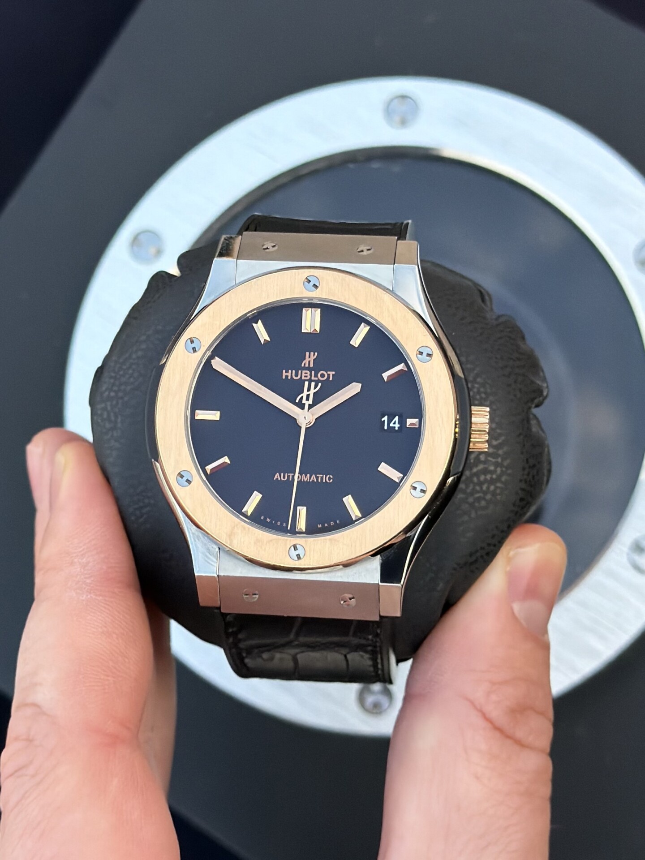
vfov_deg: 39.7
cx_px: 322
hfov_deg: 30.3
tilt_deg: -77.7
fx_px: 1193
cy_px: 430
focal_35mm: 48
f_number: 1.78
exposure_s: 1/1403
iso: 250
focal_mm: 6.76
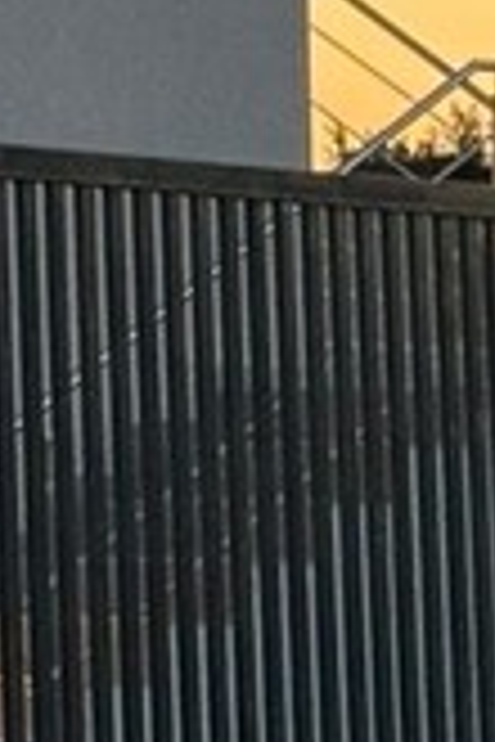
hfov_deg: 4.1
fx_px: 6373
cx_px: -1701
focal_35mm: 309
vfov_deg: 6.6
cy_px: -126
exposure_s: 1/40
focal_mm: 6.76
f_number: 1.78
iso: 400
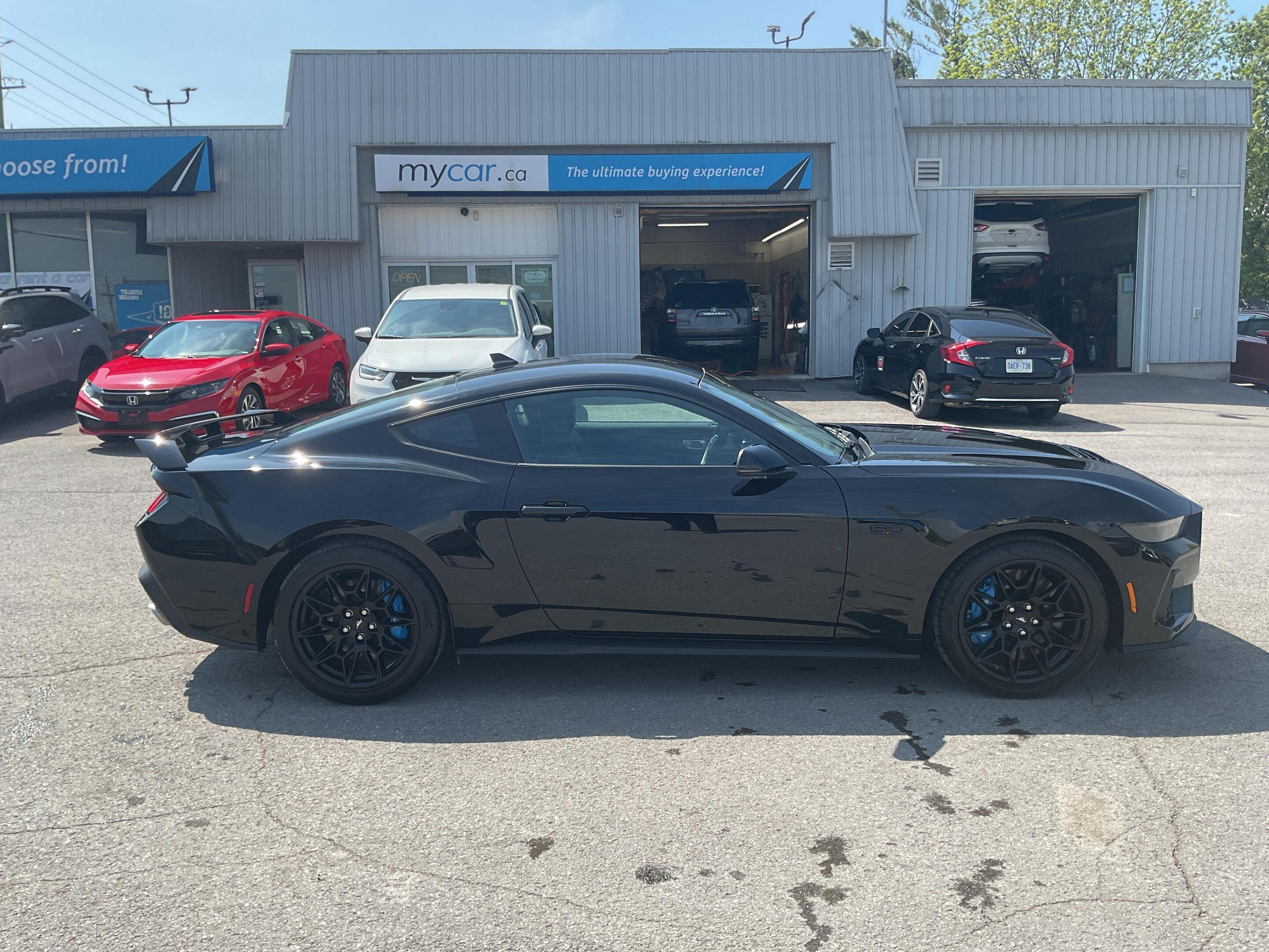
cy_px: 476
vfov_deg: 48.2
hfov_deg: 61.7
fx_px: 1063
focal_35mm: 29
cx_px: 634
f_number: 1.8
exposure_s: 1/1098
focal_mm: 3
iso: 16
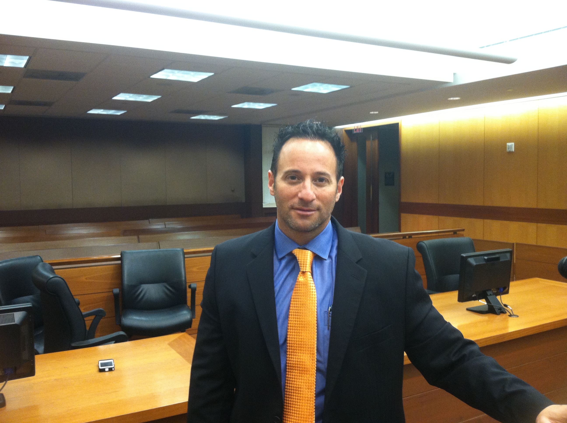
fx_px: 572
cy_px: 212
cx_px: 284
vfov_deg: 40.6
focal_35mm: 35
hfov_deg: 52.7
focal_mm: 3.85
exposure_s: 1/15
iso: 200
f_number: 2.8
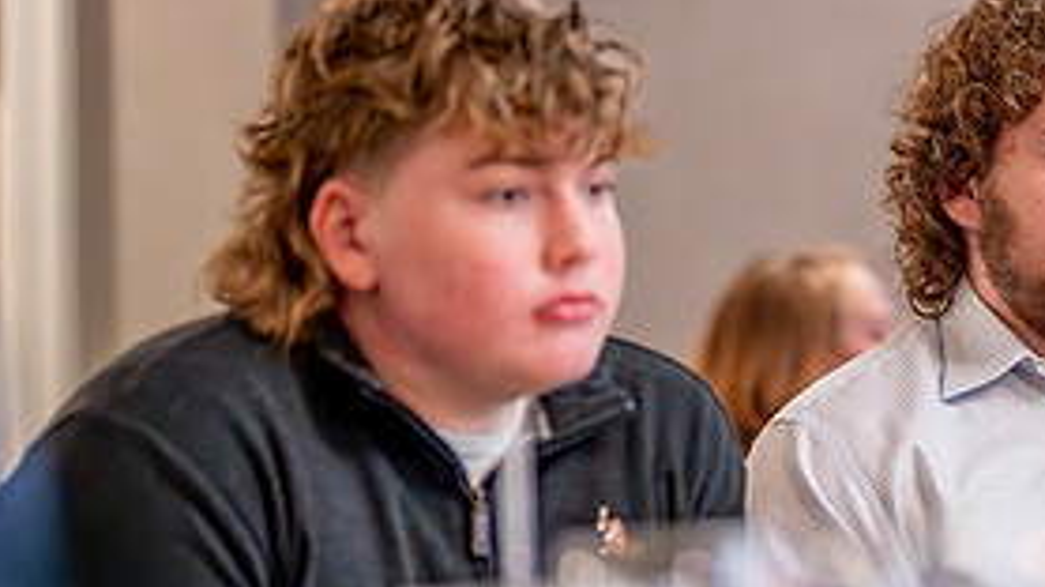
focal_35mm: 139
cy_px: 164
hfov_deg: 15.2
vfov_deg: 8.7
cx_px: 1073
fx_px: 3849
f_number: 1.2
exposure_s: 1/400
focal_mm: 50
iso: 1000
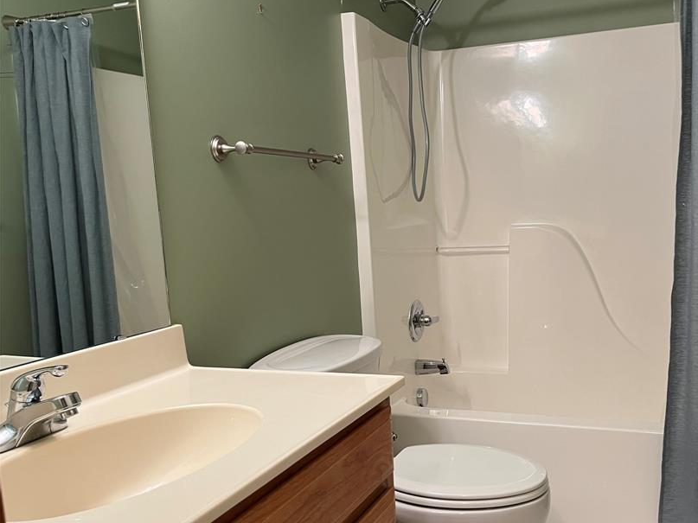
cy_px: 302
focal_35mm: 33
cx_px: 442
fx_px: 665
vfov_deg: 42.8
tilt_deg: -7.5
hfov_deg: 54.6
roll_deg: +2.5
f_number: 1.6
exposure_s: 1/60
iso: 160
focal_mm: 5.1
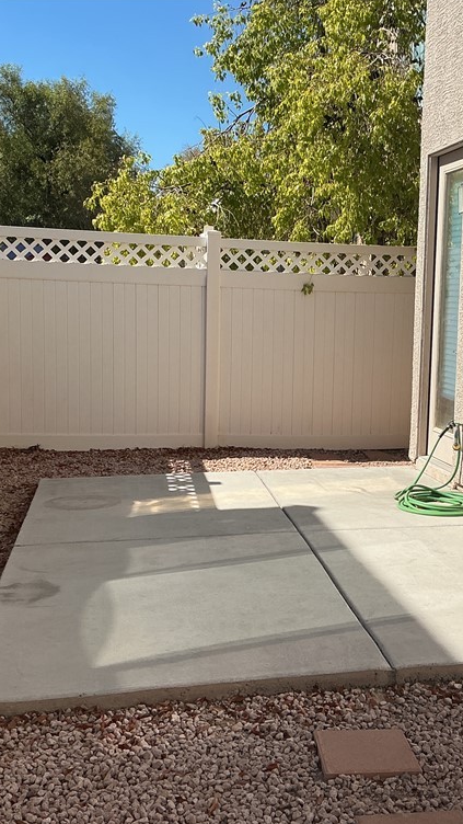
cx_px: 332
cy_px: 417
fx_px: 939
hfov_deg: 27.4
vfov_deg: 47.4
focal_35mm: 43
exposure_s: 1/2227
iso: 25
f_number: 1.8
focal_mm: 3
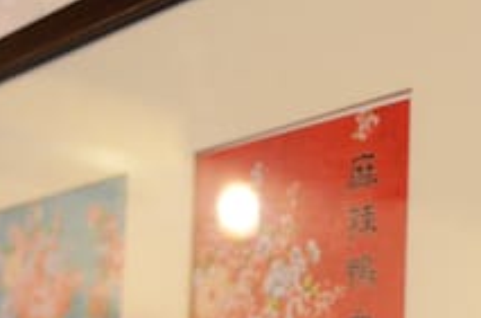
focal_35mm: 106
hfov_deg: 19.1
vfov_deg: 12.6
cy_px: 343
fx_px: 1417
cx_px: 377
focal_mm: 27
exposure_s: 1/80
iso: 3200
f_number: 4.5
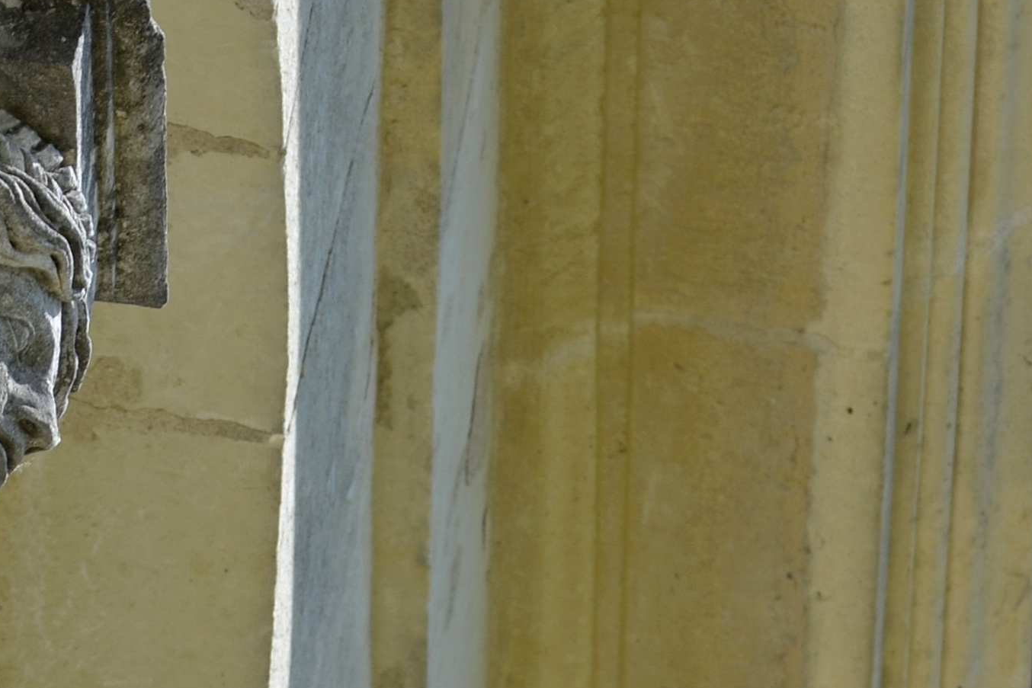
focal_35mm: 495
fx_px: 14191
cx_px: 426
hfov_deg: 4.2
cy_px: 1444
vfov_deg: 2.8
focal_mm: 92
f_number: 8
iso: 125
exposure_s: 1/250
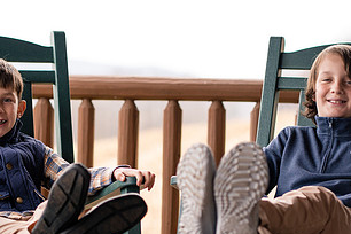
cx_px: 140
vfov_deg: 8.5
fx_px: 1570
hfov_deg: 12.8
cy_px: 168
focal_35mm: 161
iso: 320
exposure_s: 1/320
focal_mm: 85
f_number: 2.5
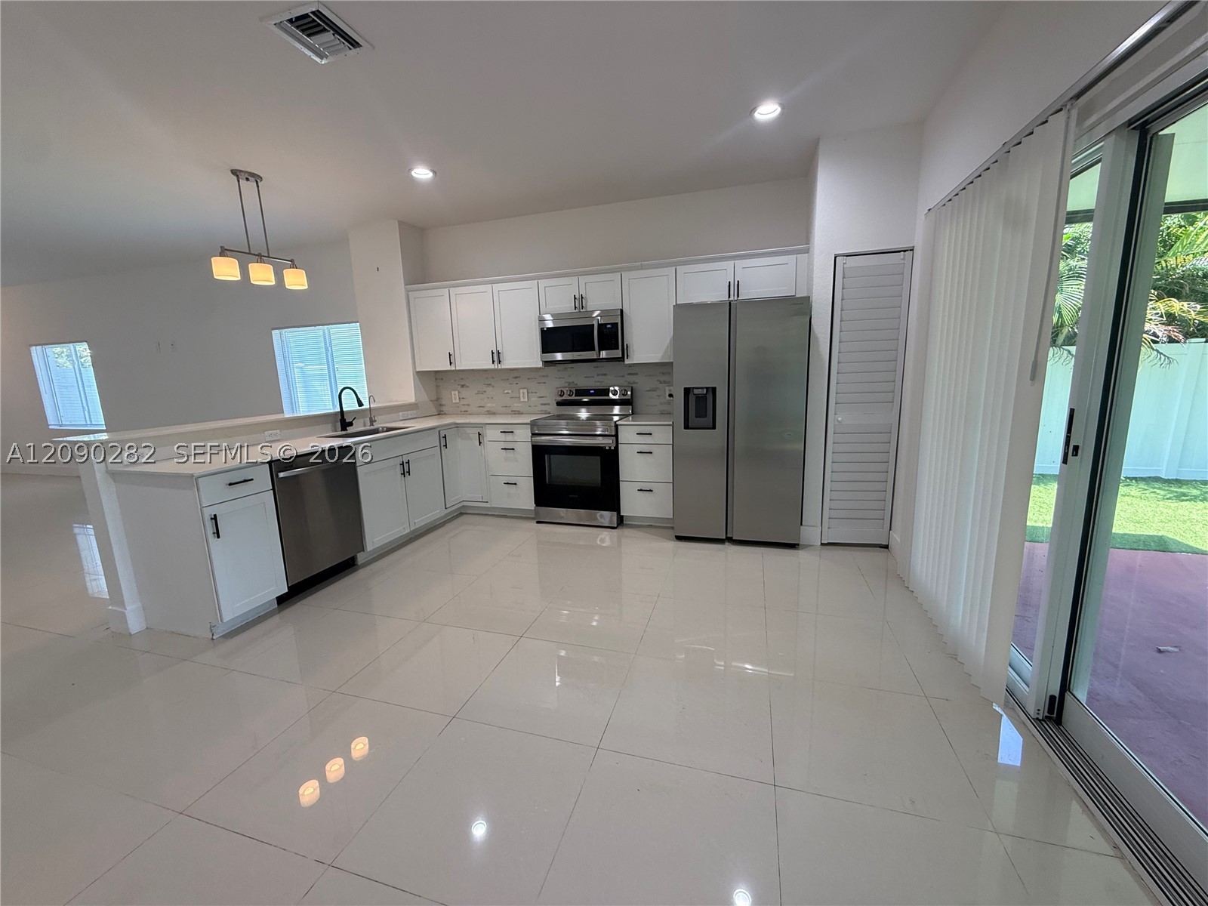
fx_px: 489
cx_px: 604
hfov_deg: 102.1
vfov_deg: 85.7
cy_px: 453
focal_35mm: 14
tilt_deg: -10.4
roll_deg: +1.2
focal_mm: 2.22
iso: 160
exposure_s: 1/120
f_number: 2.2
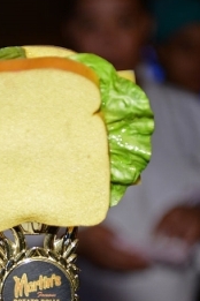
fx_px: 1067
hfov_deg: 10.7
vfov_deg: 15.8
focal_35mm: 128
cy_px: 263
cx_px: 40
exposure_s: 1/125
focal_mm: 70
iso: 640
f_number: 2.8
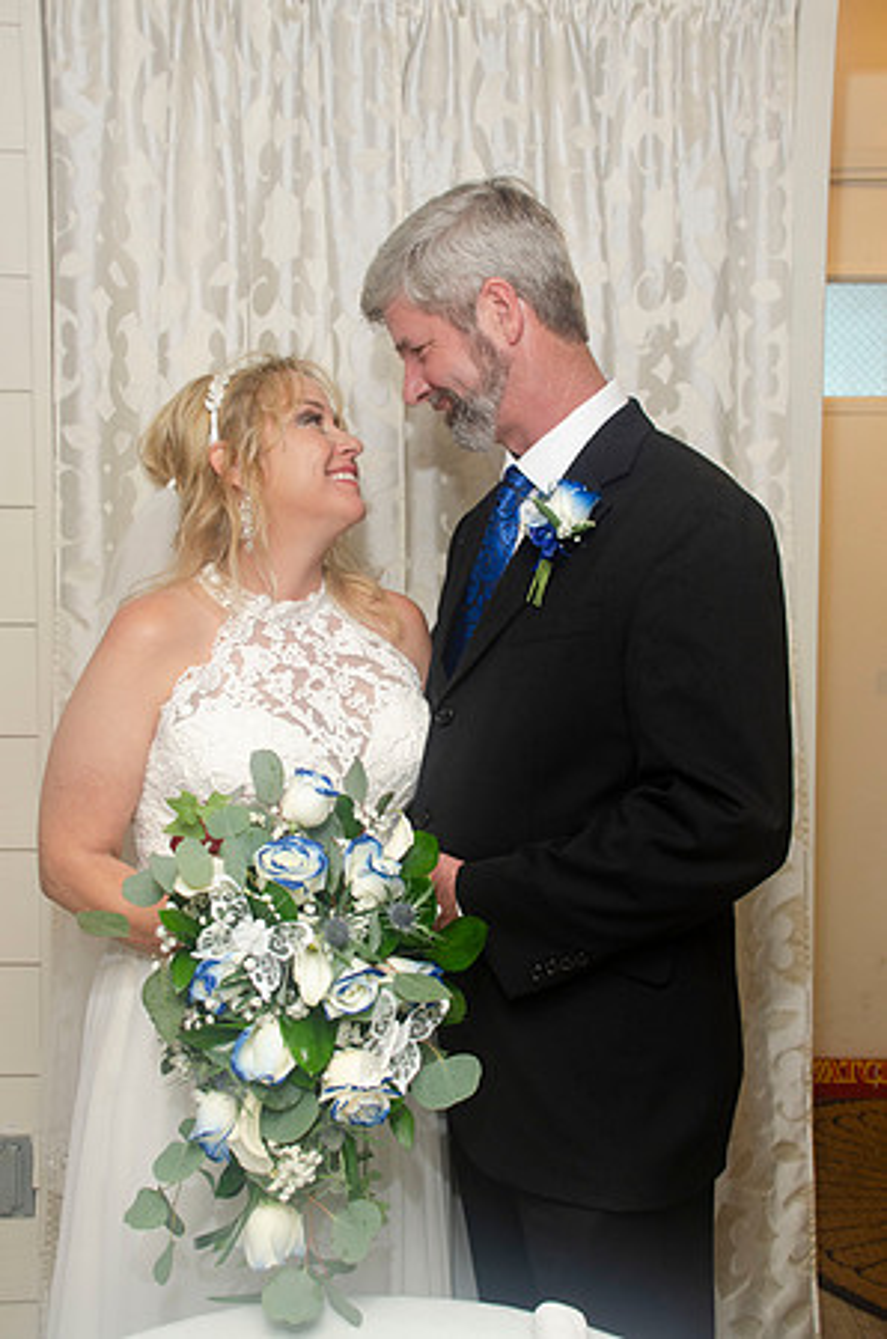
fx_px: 1448
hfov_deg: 34.1
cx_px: 444
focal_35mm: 39
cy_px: 670
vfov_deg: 49.6
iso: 400
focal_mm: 26
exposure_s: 1/30
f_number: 5.6
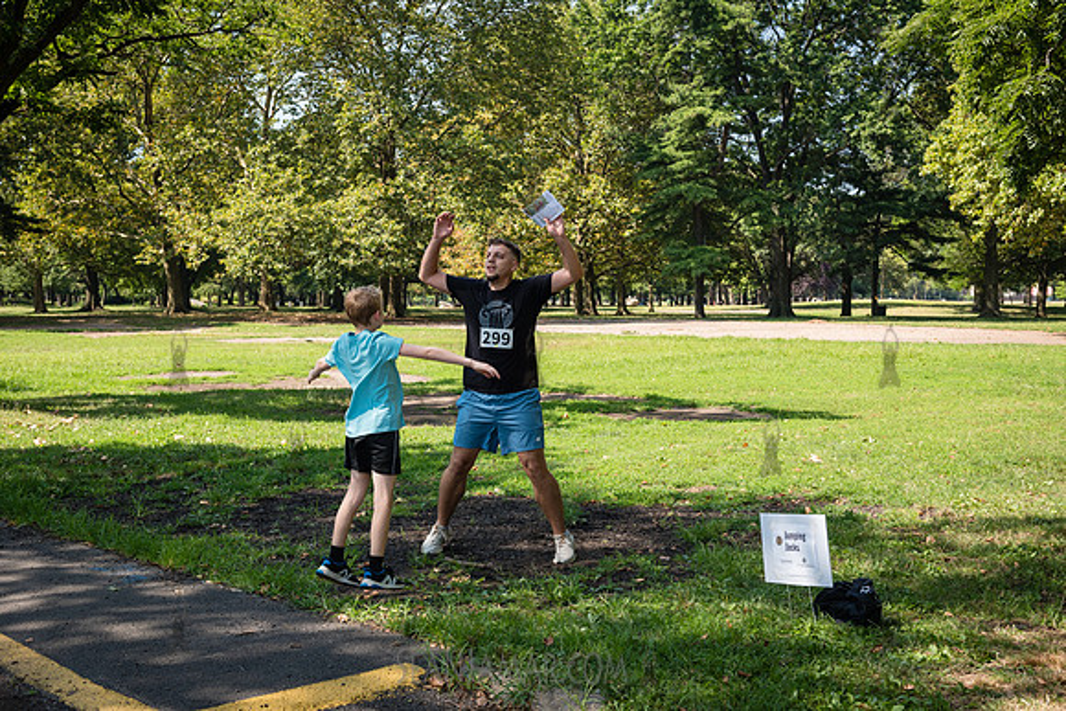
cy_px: 356
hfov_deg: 41.1
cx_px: 533
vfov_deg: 28.1
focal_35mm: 48
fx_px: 1422
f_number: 5
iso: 400
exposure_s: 1/640
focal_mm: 48
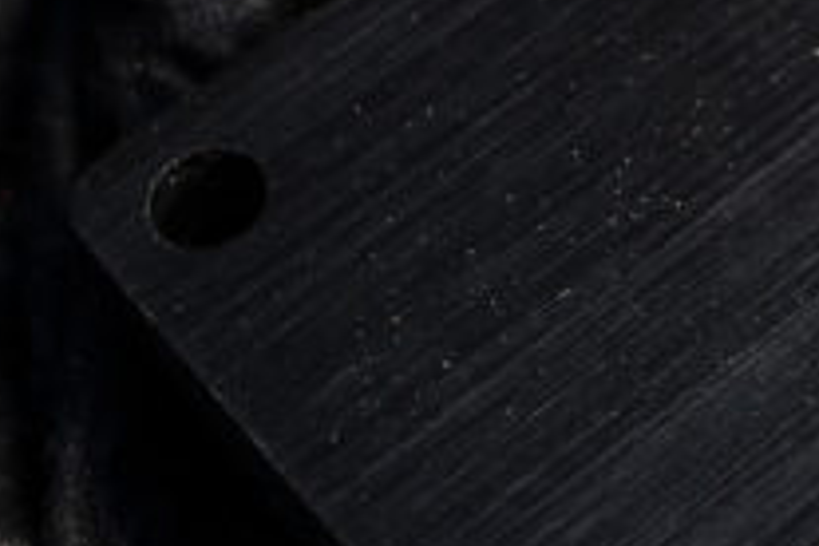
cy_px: 49
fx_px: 3935
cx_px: 1488
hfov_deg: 11.1
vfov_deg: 7.9
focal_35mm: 173
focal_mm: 35
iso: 250
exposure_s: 1/160
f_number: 4
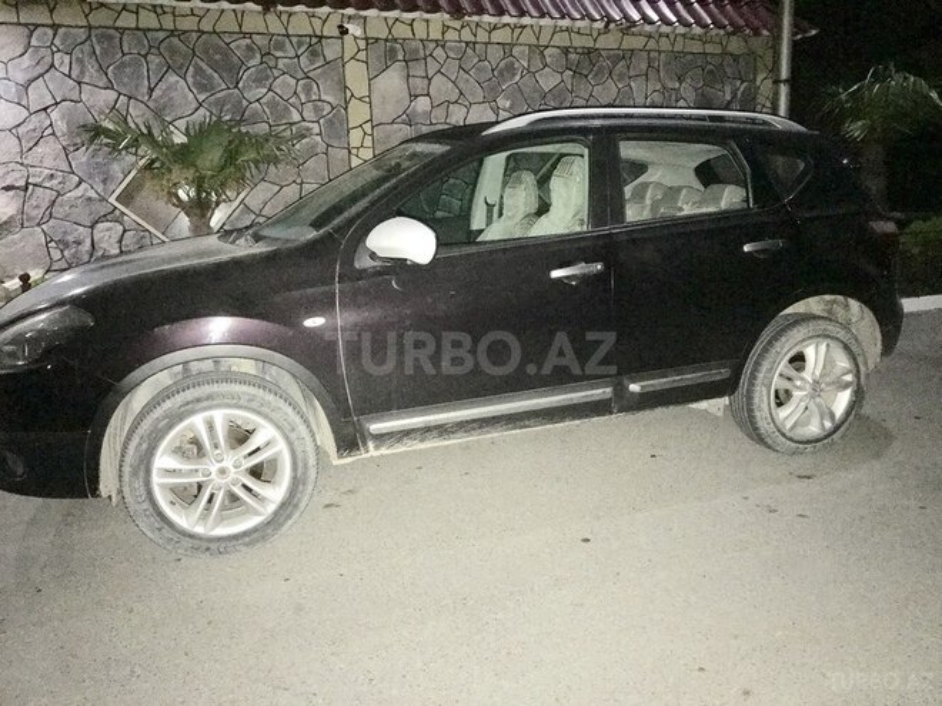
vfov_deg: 49.7
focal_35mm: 28
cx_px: 471
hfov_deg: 63.4
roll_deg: +2.1
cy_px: 353
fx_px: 762
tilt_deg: -10.8
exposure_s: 1/17
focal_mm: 3.99
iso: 500
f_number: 1.8
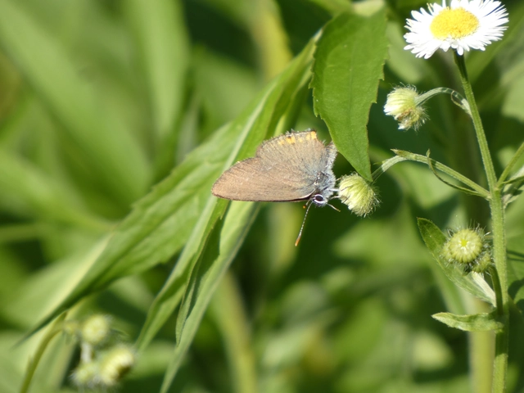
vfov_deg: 1.6
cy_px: 196
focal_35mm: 947
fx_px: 14335
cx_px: 262
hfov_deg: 2.1
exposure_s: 1/320
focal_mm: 169.6
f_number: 5.6
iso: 80
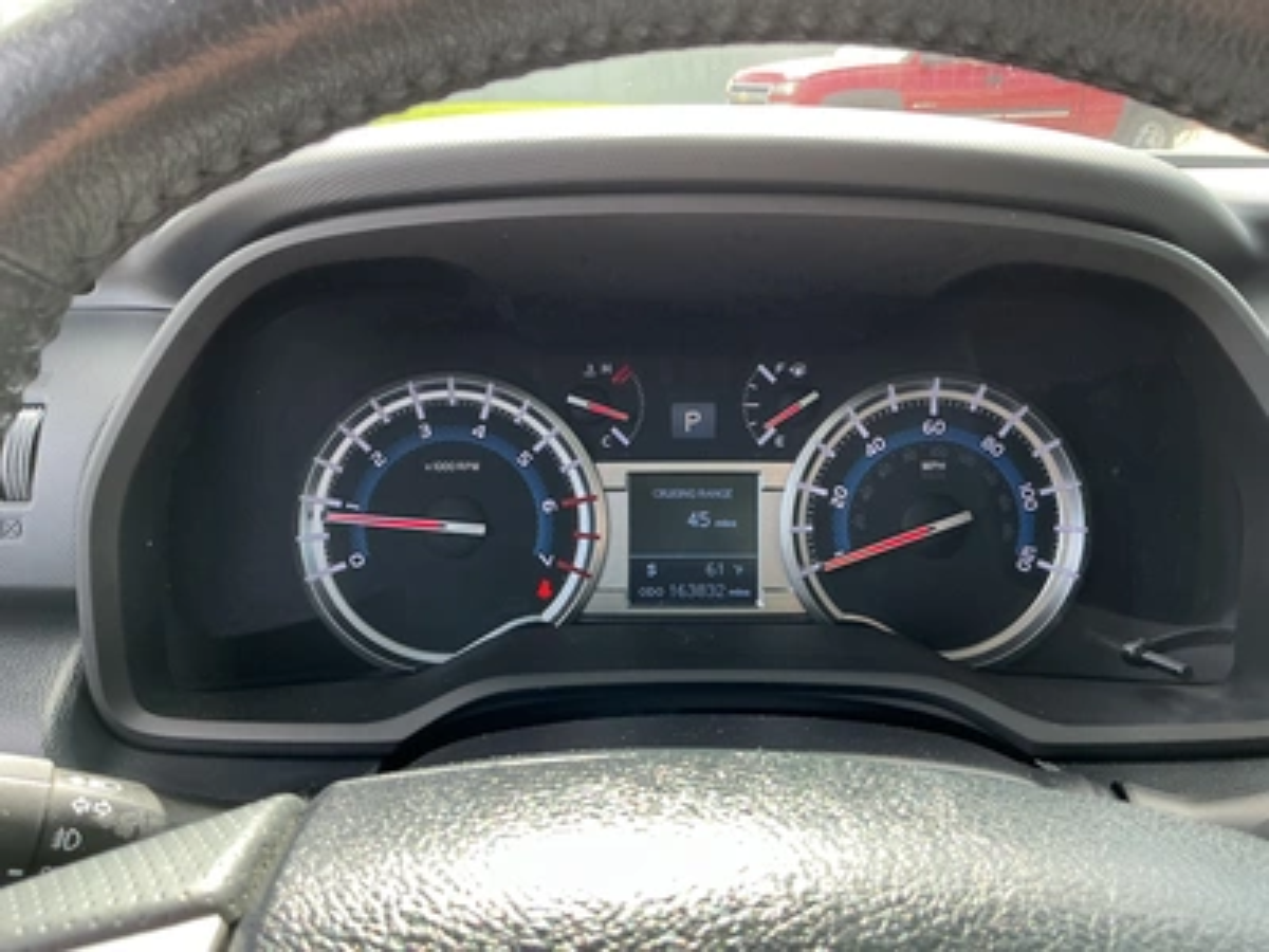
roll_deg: +1.1
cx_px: 634
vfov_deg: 49.7
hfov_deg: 63.4
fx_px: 1026
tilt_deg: -22.7
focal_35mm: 28
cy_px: 476
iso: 32
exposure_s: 1/122
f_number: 1.8
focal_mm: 3
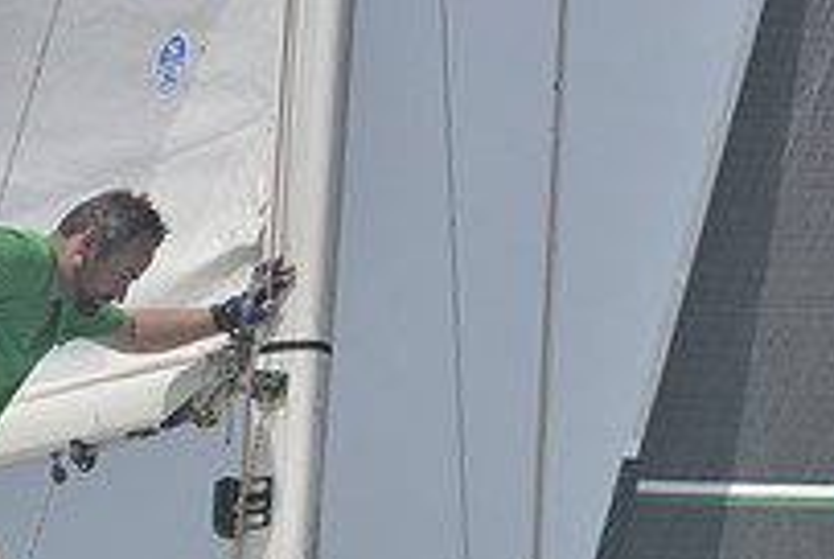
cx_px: 1171
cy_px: 791
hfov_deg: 3.4
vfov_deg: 2.3
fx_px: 13897
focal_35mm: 599
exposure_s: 1/1000
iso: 280
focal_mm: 210
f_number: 9
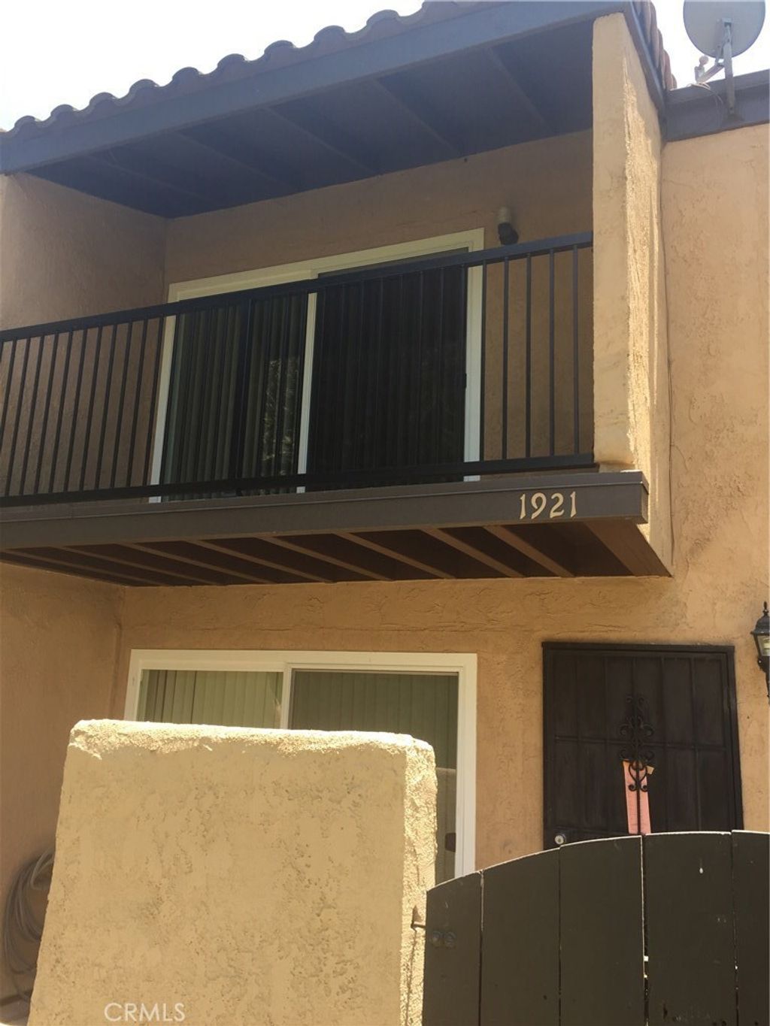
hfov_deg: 48.2
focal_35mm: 29
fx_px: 860
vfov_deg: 61.7
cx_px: 385
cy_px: 513
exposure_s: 1/391
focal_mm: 4.15
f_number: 2.2
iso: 32
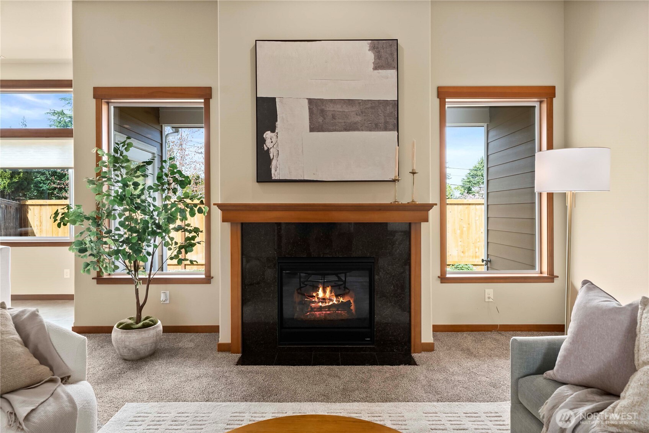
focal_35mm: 19
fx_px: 343
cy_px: 216
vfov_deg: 64.6
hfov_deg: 86.9
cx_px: 324
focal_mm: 19
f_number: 7.1
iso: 1000
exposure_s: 1/25
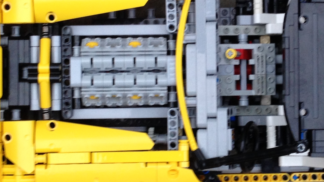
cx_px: 204
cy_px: 69
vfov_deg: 12.7
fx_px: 816
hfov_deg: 22.4
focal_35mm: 95
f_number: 2.4
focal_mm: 4.12
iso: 64
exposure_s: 1/20
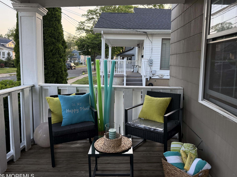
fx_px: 185
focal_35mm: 27
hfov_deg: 65.3
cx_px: 121
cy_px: 86
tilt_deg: -8.3
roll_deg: -1.5
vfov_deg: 51.3
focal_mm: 6.76
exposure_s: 1/152
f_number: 1.78
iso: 200
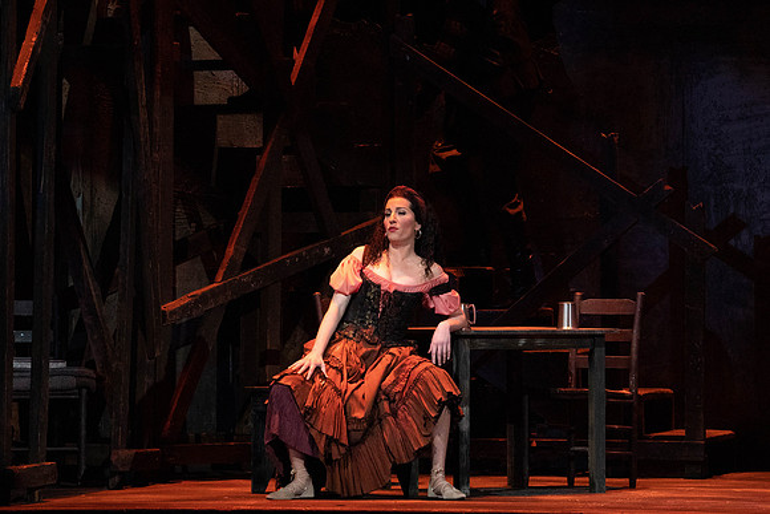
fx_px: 5460
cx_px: 364
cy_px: 213
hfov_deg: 8.1
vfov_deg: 5.4
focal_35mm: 255
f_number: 8
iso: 6400
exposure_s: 1/200
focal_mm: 200
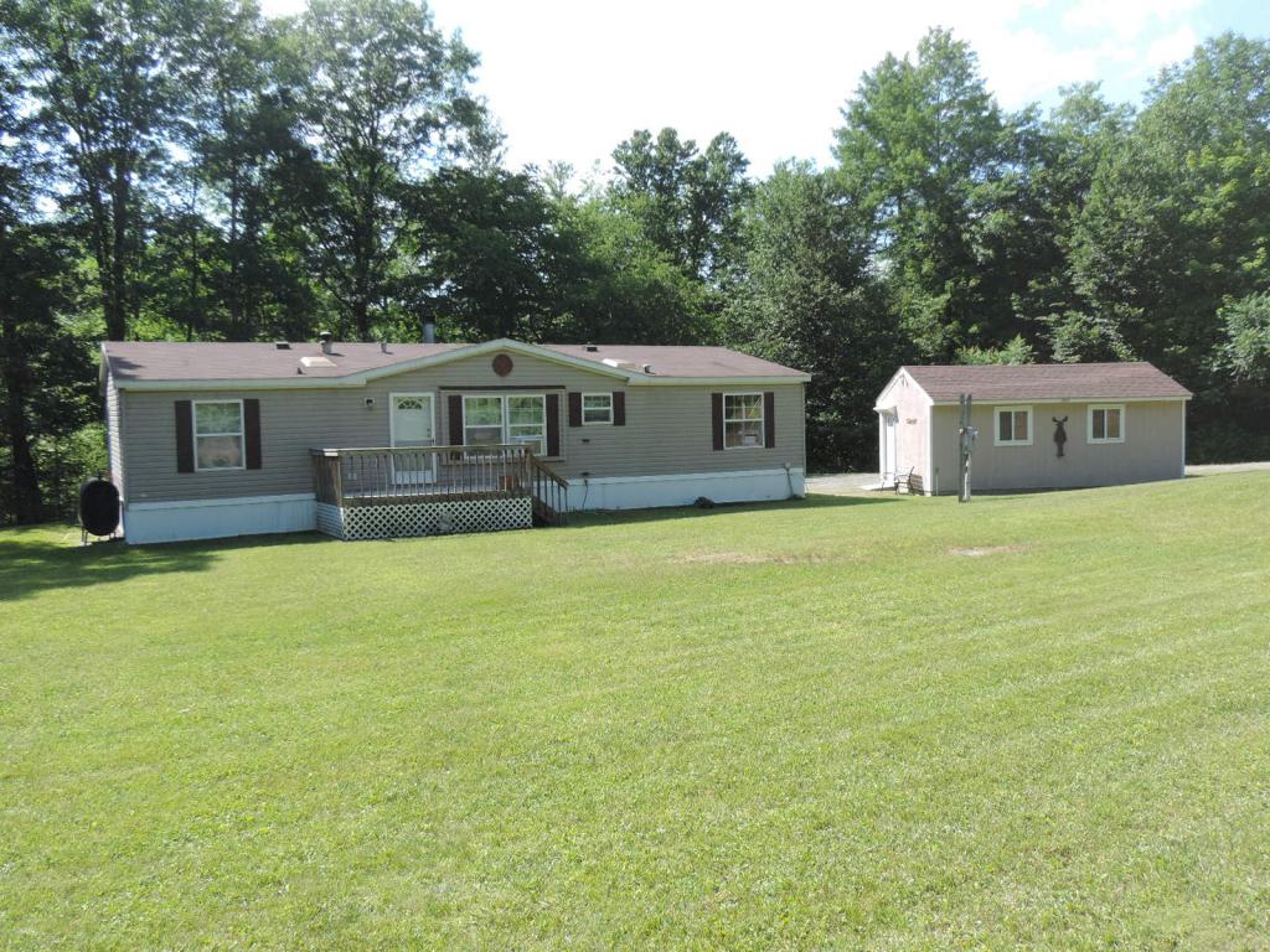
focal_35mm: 30
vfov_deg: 46.8
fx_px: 1101
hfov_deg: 60.0
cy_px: 476
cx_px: 635
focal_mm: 5.3
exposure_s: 1/400
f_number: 3.1
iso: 80
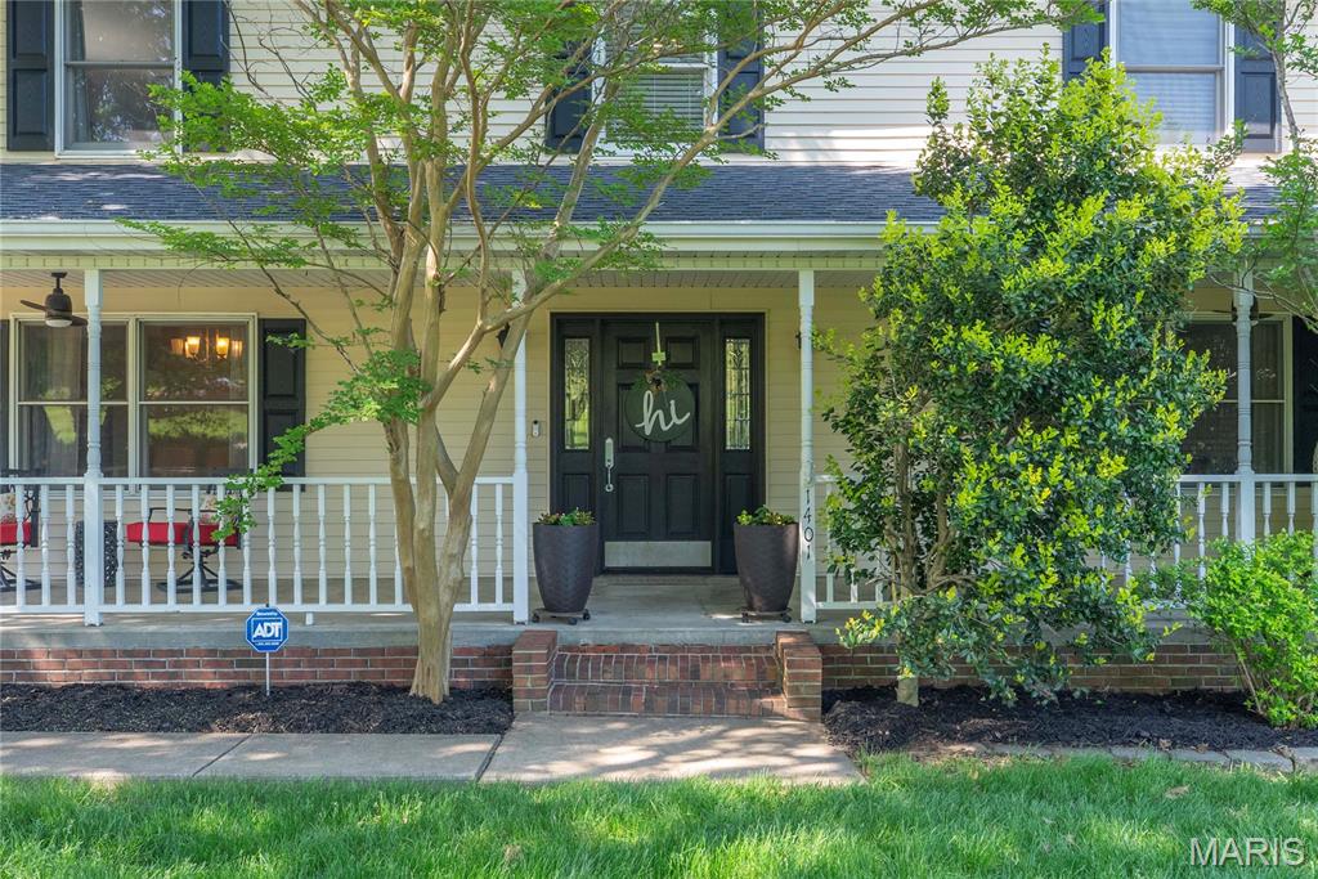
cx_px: 659
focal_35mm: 34
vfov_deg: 38.4
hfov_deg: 55.1
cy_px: 440
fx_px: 1263
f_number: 11
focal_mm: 34.5
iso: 1000
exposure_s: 1/60
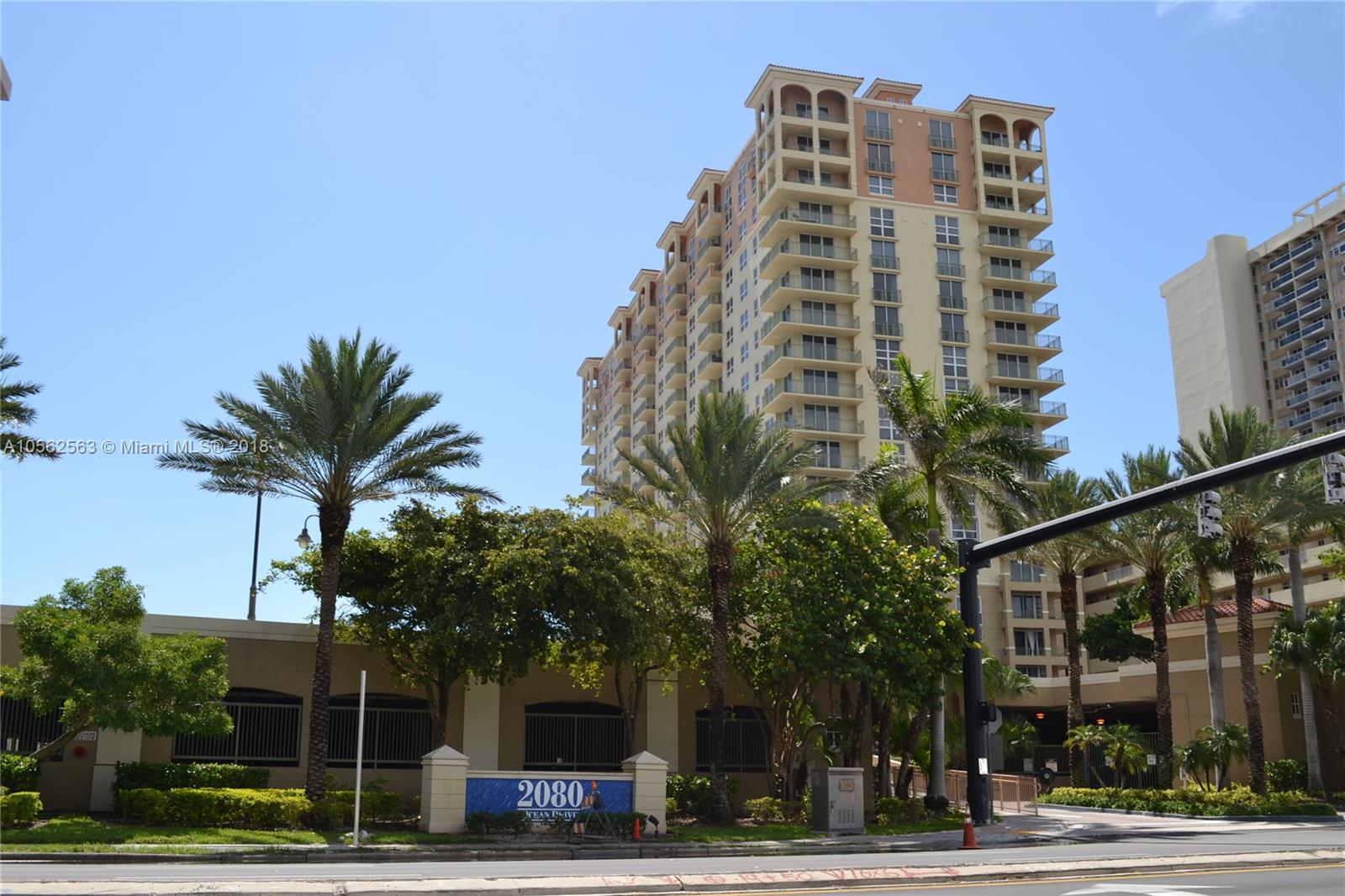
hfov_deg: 57.2
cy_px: 448
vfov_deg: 40.0
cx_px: 672
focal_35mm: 33
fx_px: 1233
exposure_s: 1/200
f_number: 8
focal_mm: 22
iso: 100
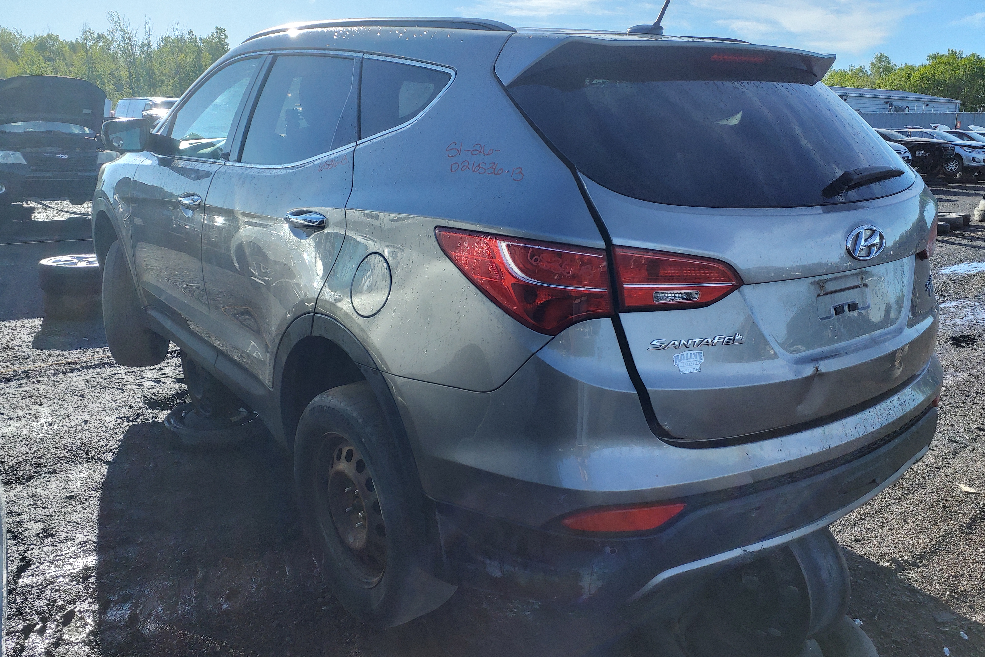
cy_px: 310
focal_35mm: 28
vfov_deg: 46.4
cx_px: 495
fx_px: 766
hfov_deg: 65.5
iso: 40
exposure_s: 1/363
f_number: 1.9
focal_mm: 3.58
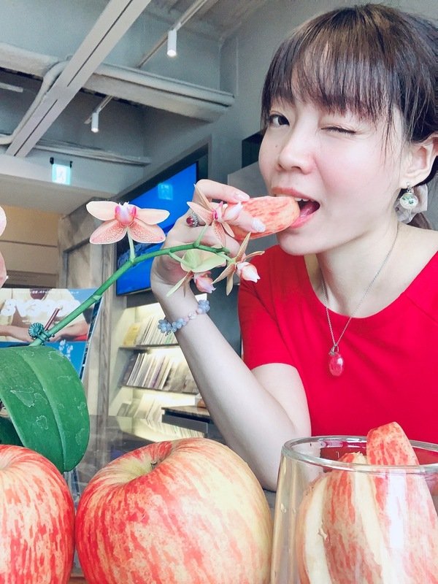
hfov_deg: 44.2
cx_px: 219
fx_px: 540
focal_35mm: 32
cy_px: 292
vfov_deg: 56.8
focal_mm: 2.87
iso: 80
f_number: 2.2
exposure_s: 1/60
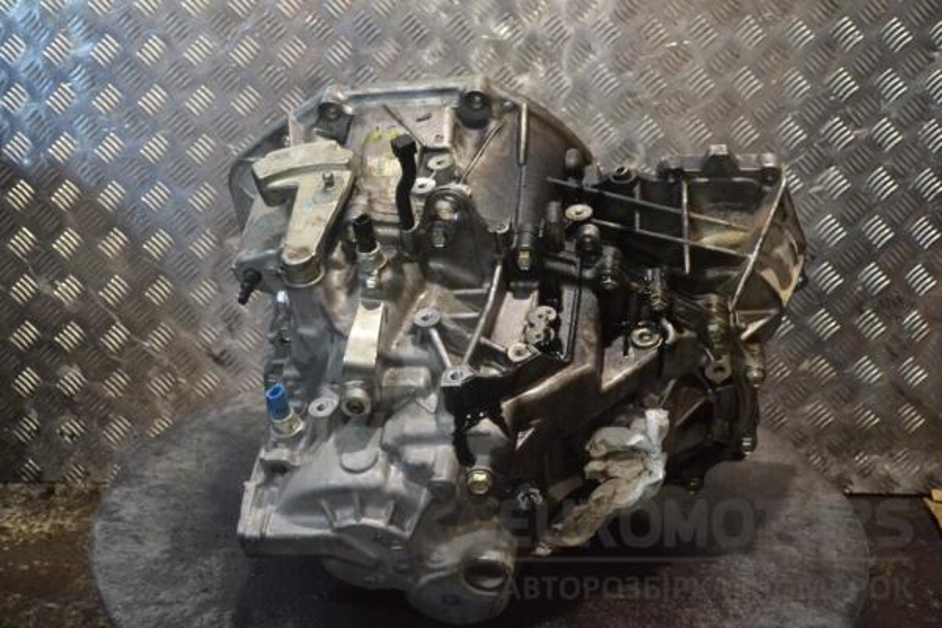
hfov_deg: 41.1
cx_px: 471
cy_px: 314
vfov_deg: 28.1
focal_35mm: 48
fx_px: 1256
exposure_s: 1/160
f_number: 6.3
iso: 3200
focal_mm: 32
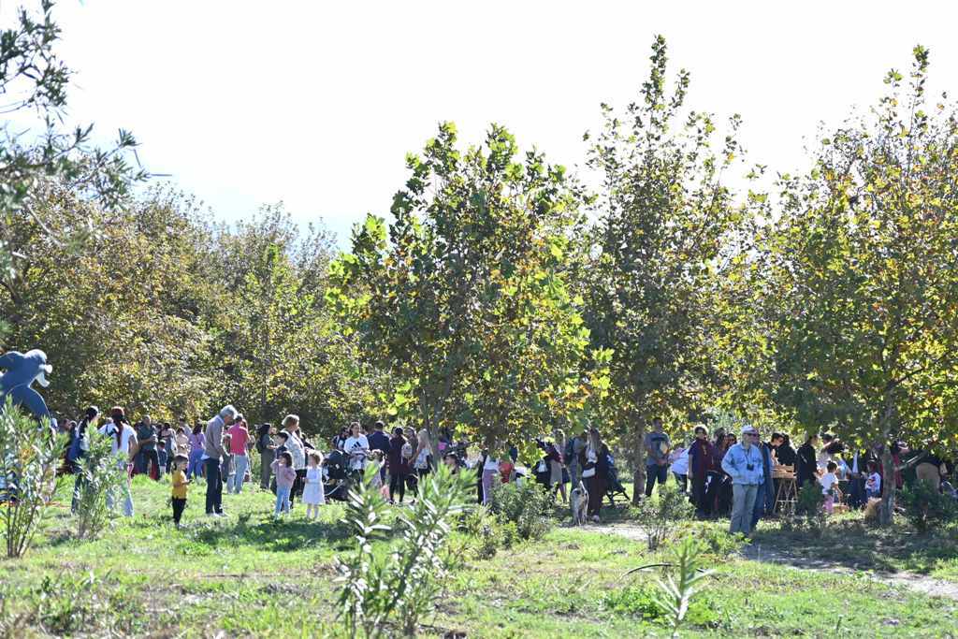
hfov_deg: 23.4
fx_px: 2315
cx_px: 479
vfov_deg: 15.7
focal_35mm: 87
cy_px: 320
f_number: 2.8
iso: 50
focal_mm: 58
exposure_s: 1/500
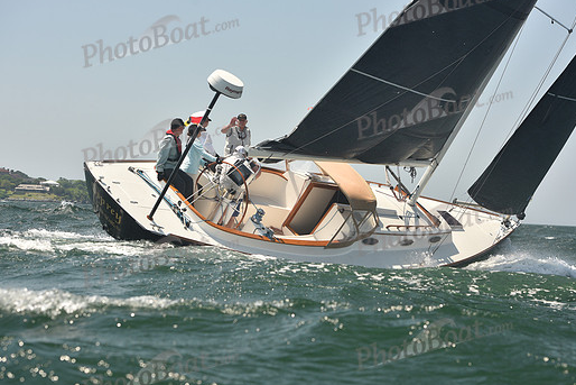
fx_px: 1264
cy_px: 185
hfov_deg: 25.7
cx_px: 298
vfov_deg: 17.3
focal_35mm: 79
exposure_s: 1/640
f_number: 5.6
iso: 250
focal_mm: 70
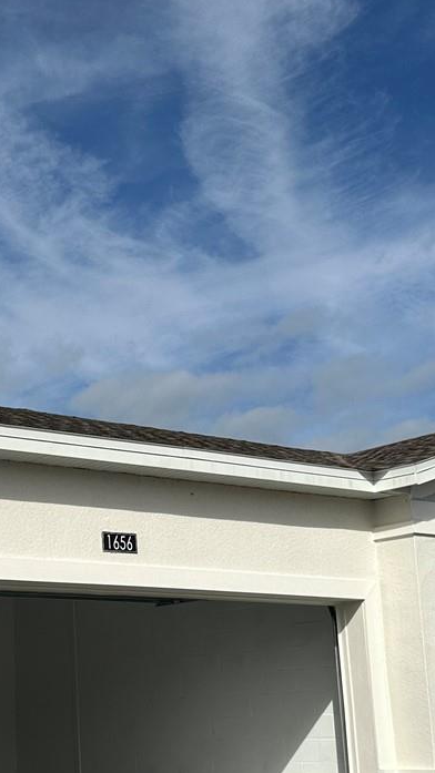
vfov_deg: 34.7
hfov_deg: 19.8
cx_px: 64
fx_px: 1230
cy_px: 477
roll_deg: +1.9
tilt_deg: +11.9
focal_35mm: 60
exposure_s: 1/13699
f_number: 1.78
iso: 80
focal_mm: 6.86
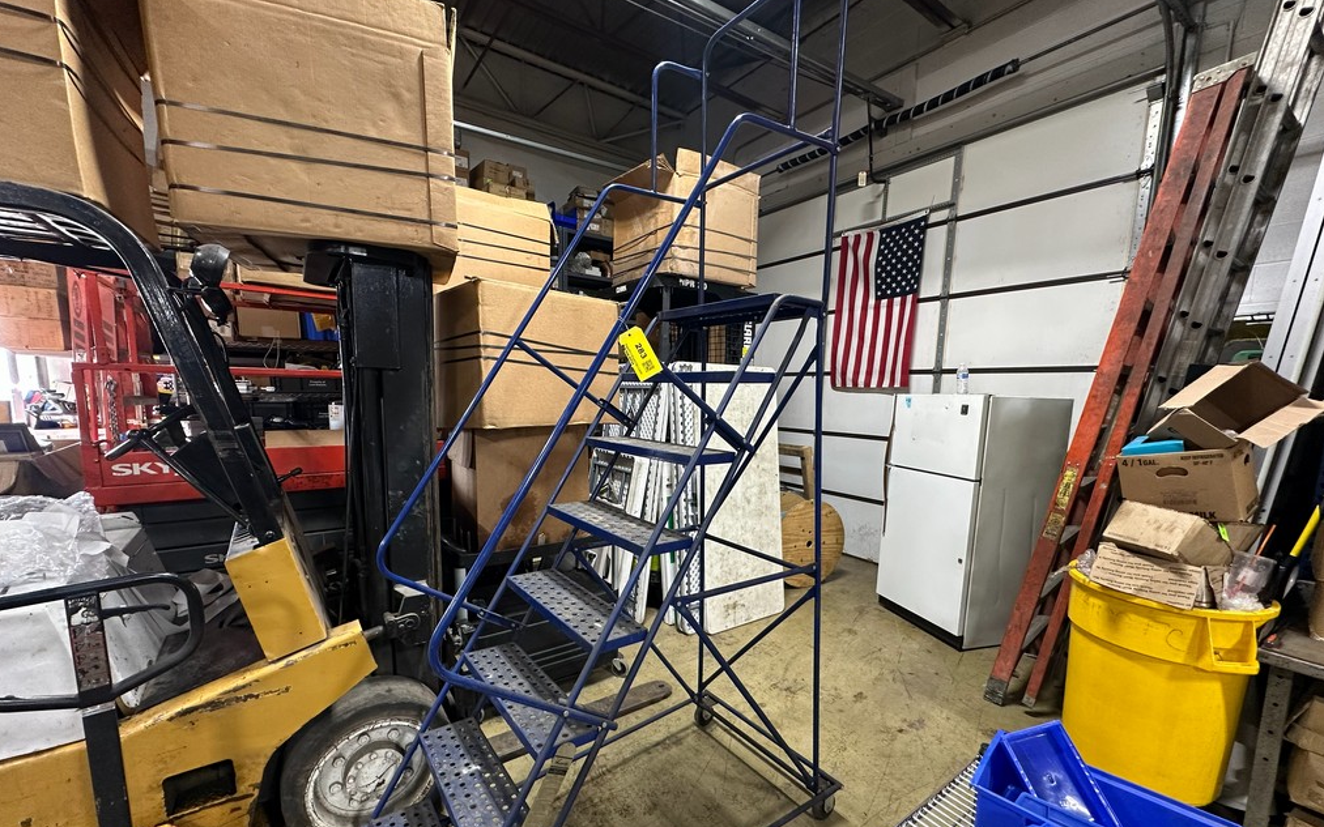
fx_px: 541
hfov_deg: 101.5
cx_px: 660
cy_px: 466
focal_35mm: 15
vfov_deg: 74.4
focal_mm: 2.22
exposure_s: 1/60
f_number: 2.2
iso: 200
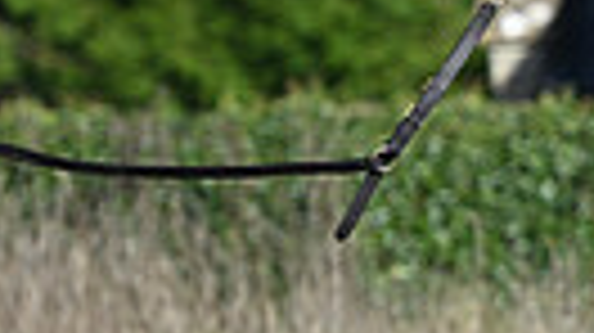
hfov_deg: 3.0
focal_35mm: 712
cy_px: 173
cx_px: 1192
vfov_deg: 1.7
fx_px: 11205
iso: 140
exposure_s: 1/1250
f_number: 3.5
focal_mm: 155
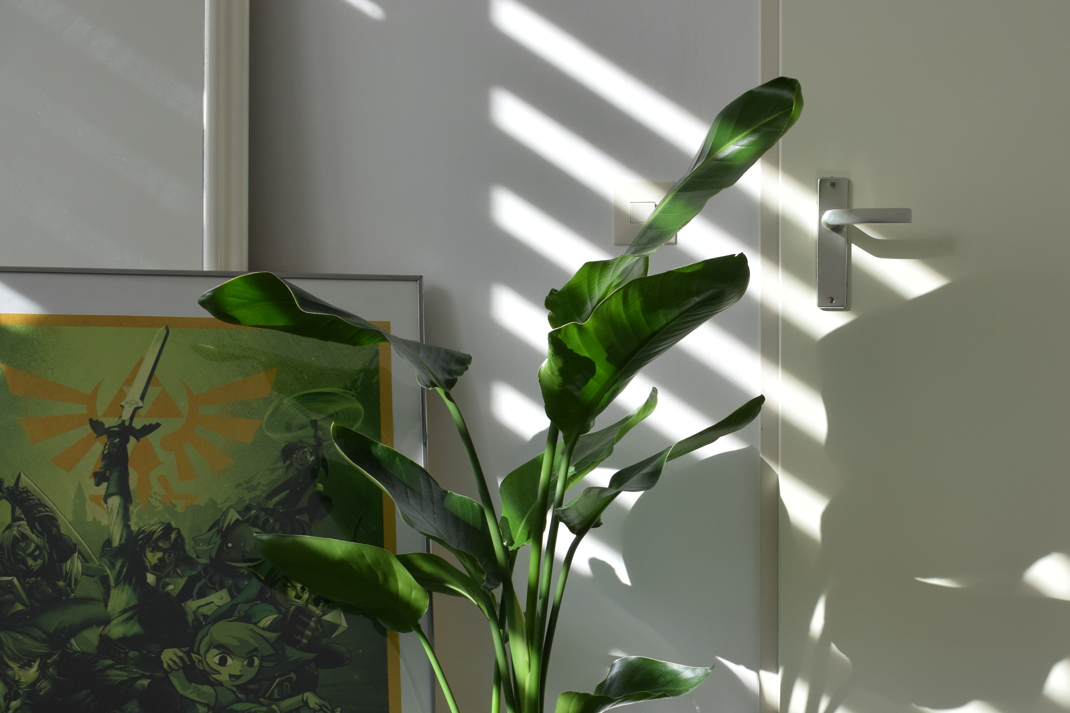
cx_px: 745
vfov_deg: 21.4
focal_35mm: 63
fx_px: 1867
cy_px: 556
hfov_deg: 31.6
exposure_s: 1/250
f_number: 8
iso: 200
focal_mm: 25
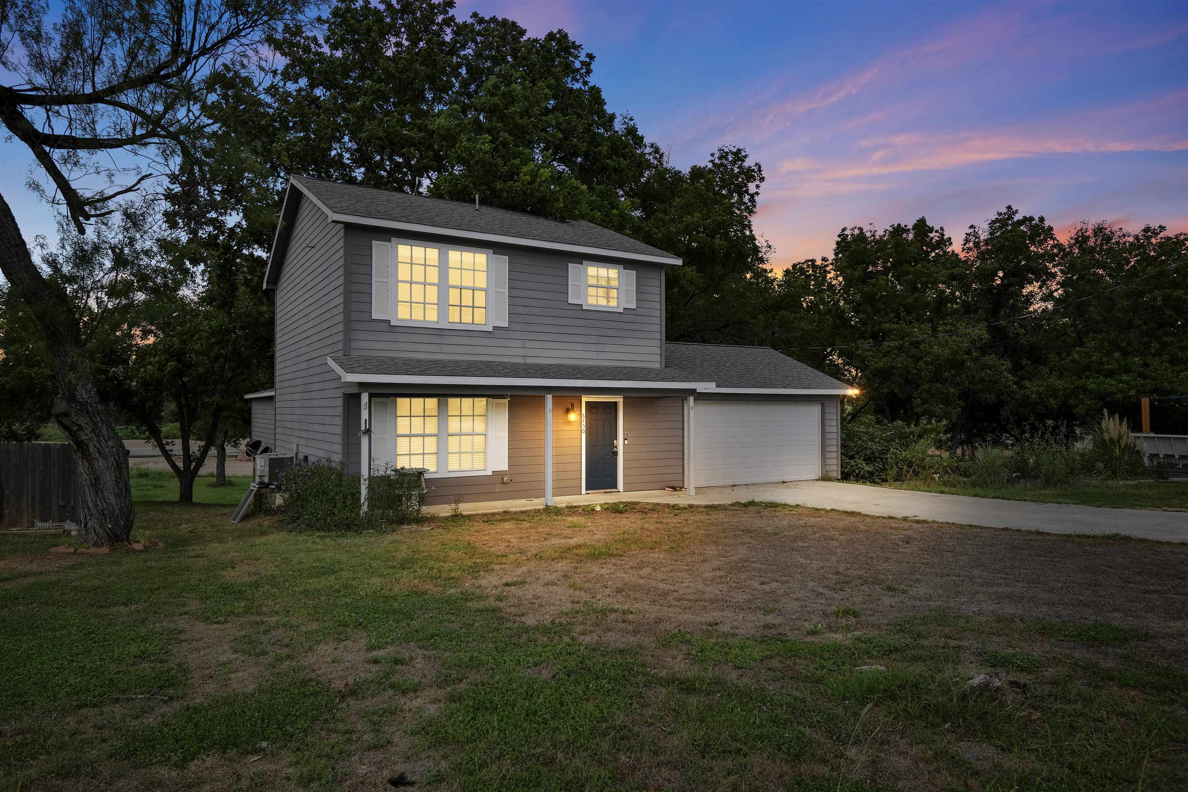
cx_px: 594
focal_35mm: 21
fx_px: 693
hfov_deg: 81.2
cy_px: 396
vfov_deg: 59.5
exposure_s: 1/320
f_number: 5
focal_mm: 14
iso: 100
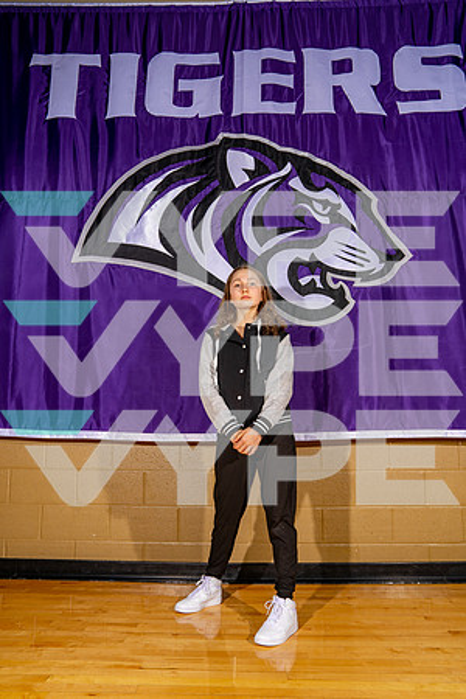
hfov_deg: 47.9
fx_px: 524
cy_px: 350
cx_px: 233
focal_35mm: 27
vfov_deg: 67.4
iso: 100
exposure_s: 1/125
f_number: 5.6
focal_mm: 27
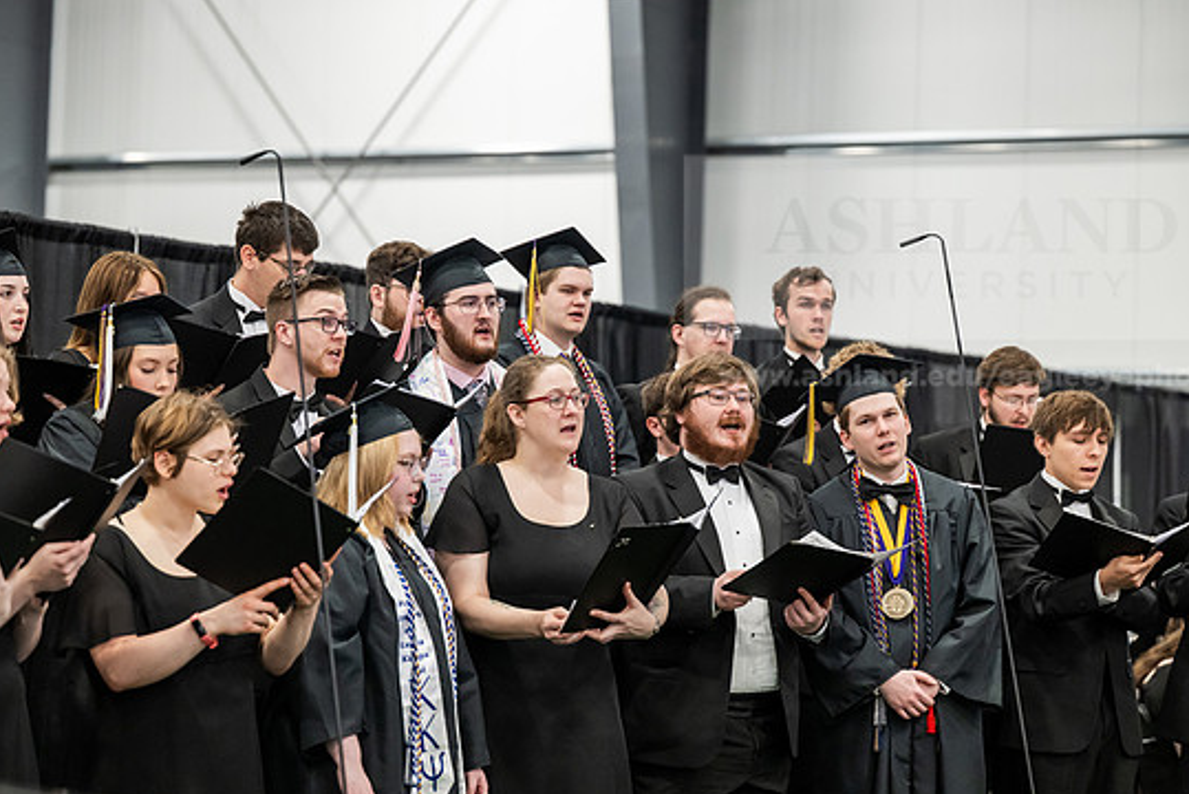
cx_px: 618
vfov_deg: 13.8
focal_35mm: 99
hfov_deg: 20.6
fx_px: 3271
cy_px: 422
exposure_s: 1/200
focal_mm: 92
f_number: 3.2
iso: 2500
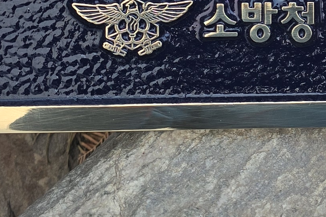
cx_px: 390
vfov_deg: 10.3
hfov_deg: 16.8
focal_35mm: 117
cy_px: -291
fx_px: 1059
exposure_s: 1/120
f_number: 1.7
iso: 80
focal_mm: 6.3
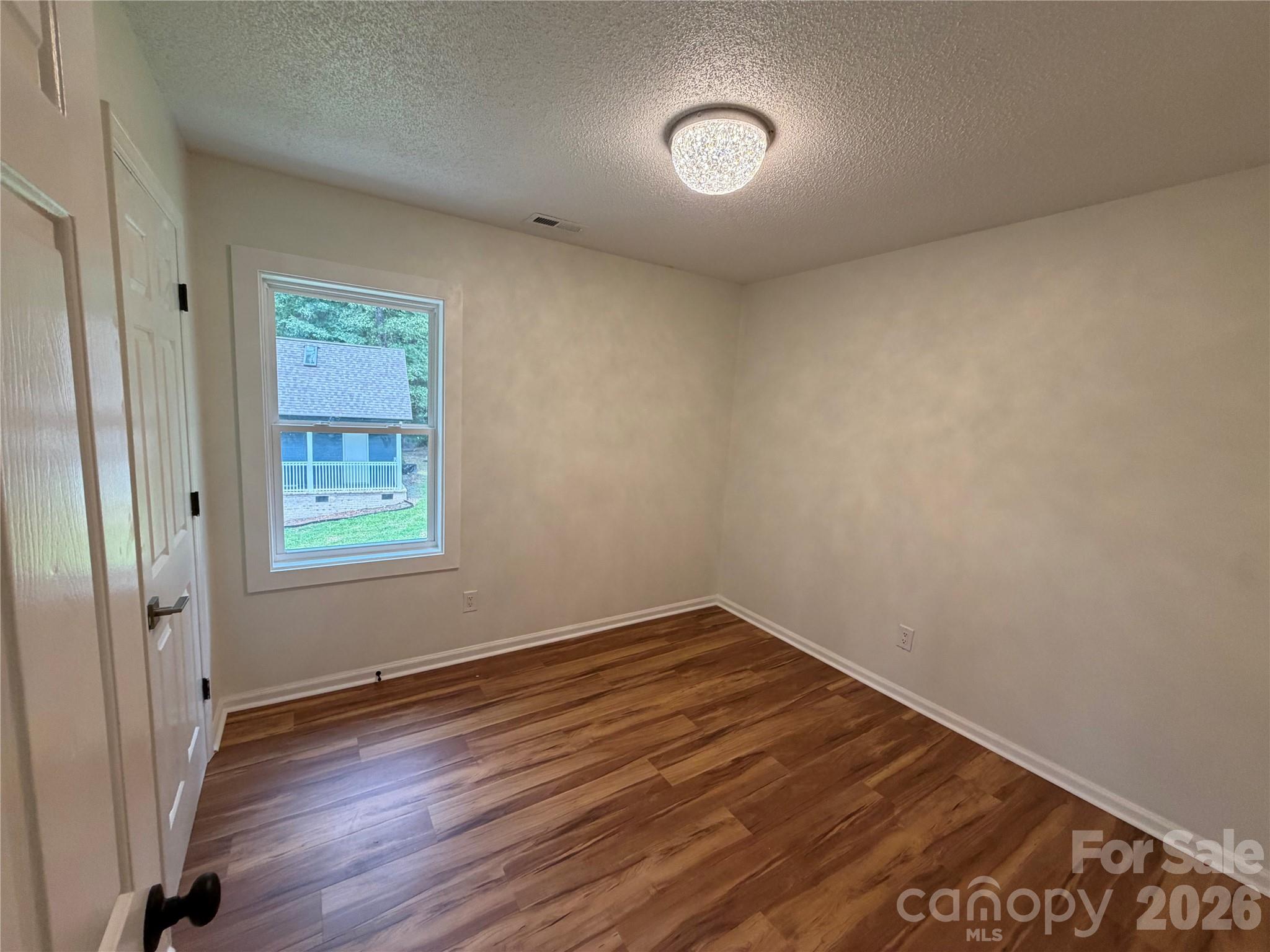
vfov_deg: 85.7
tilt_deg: -7.7
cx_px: 635
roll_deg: -3.6
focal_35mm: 14
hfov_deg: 102.1
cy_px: 476
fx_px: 514
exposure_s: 1/120
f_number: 2.2
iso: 160
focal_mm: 2.22
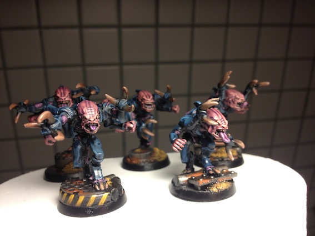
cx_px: 158
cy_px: 118
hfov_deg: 52.6
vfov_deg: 40.7
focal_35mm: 35
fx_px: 318
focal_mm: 4.28
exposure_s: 1/20
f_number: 2.4
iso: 64
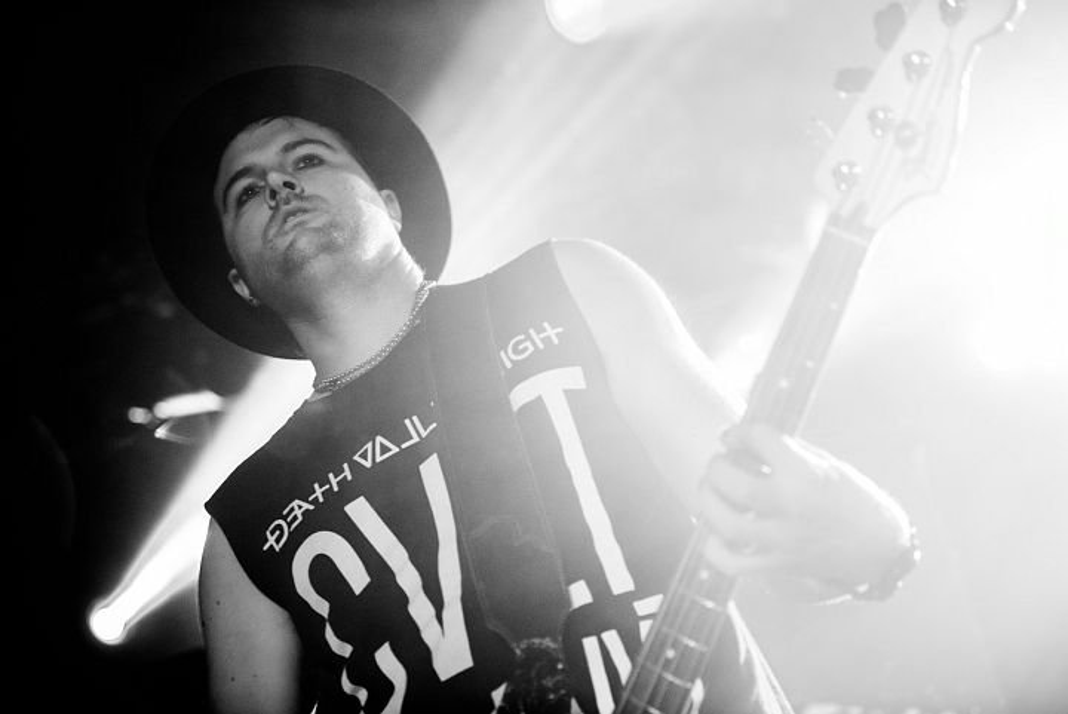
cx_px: 534
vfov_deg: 19.5
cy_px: 357
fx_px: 2078
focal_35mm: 70
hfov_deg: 28.8
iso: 1600
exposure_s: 1/100
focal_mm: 70
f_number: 2.8
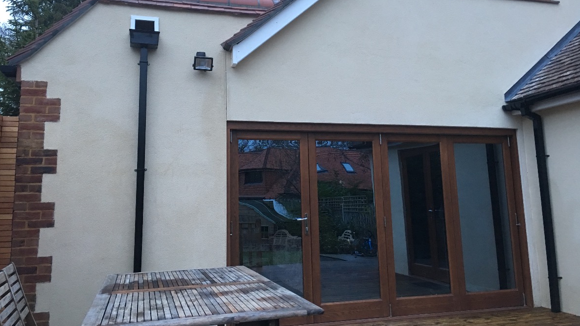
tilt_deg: +10.4
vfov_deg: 36.5
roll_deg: +0.7
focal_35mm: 32
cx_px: 288
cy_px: 127
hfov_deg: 61.0
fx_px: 492
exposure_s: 1/17
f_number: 2.2
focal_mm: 4.15
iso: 100
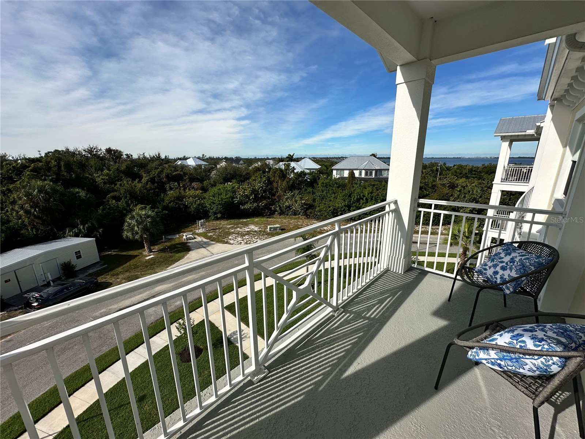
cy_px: 220
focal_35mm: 14
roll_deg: -0.3
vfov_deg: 85.7
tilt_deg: -14.3
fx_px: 237
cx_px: 292
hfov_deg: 102.1
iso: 50
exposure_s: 1/3205
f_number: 2.2
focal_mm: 2.22
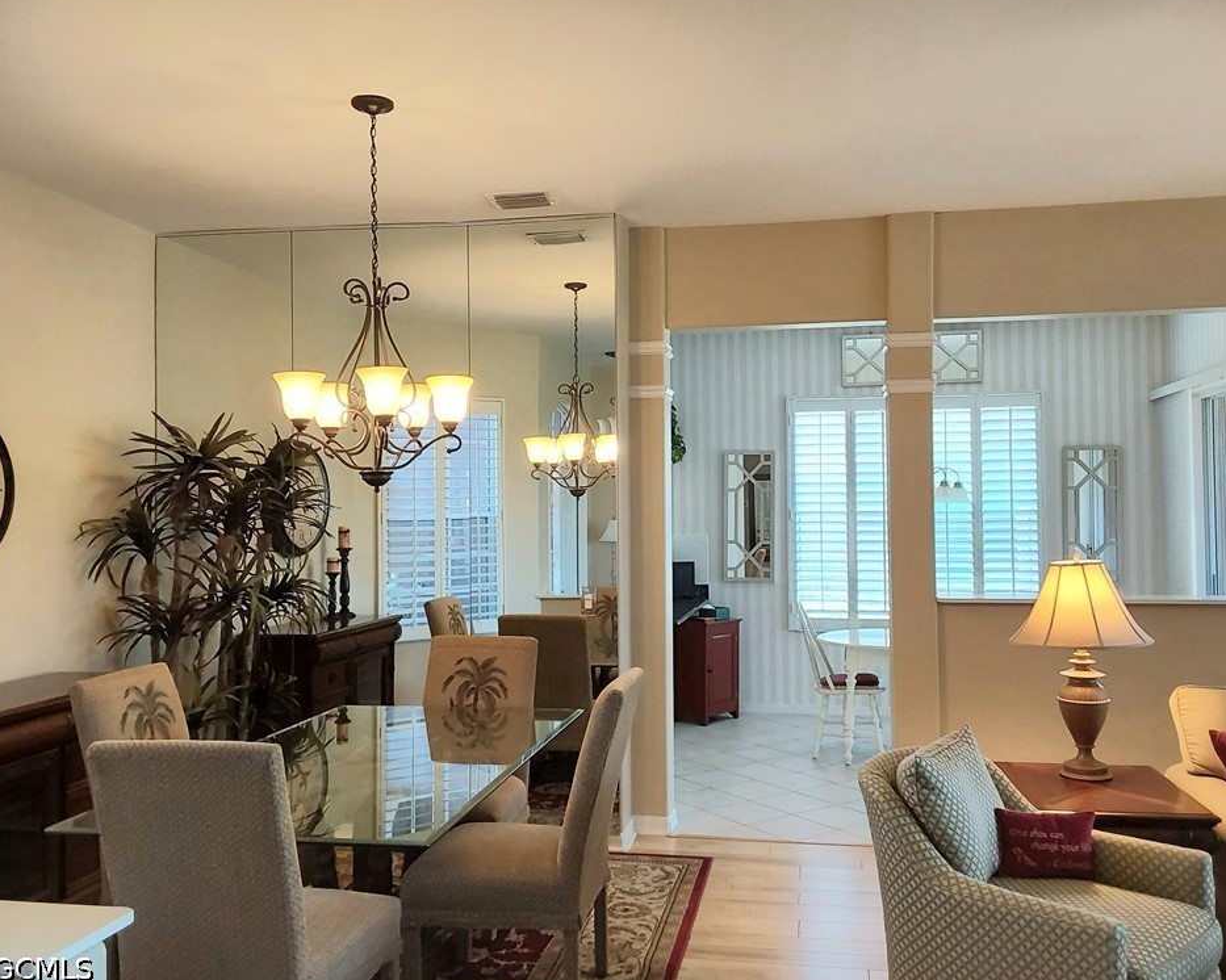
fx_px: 1088
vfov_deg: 48.5
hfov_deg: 58.8
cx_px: 641
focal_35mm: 30
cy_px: 486
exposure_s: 1/60.2
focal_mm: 2.91
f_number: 1.9
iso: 100
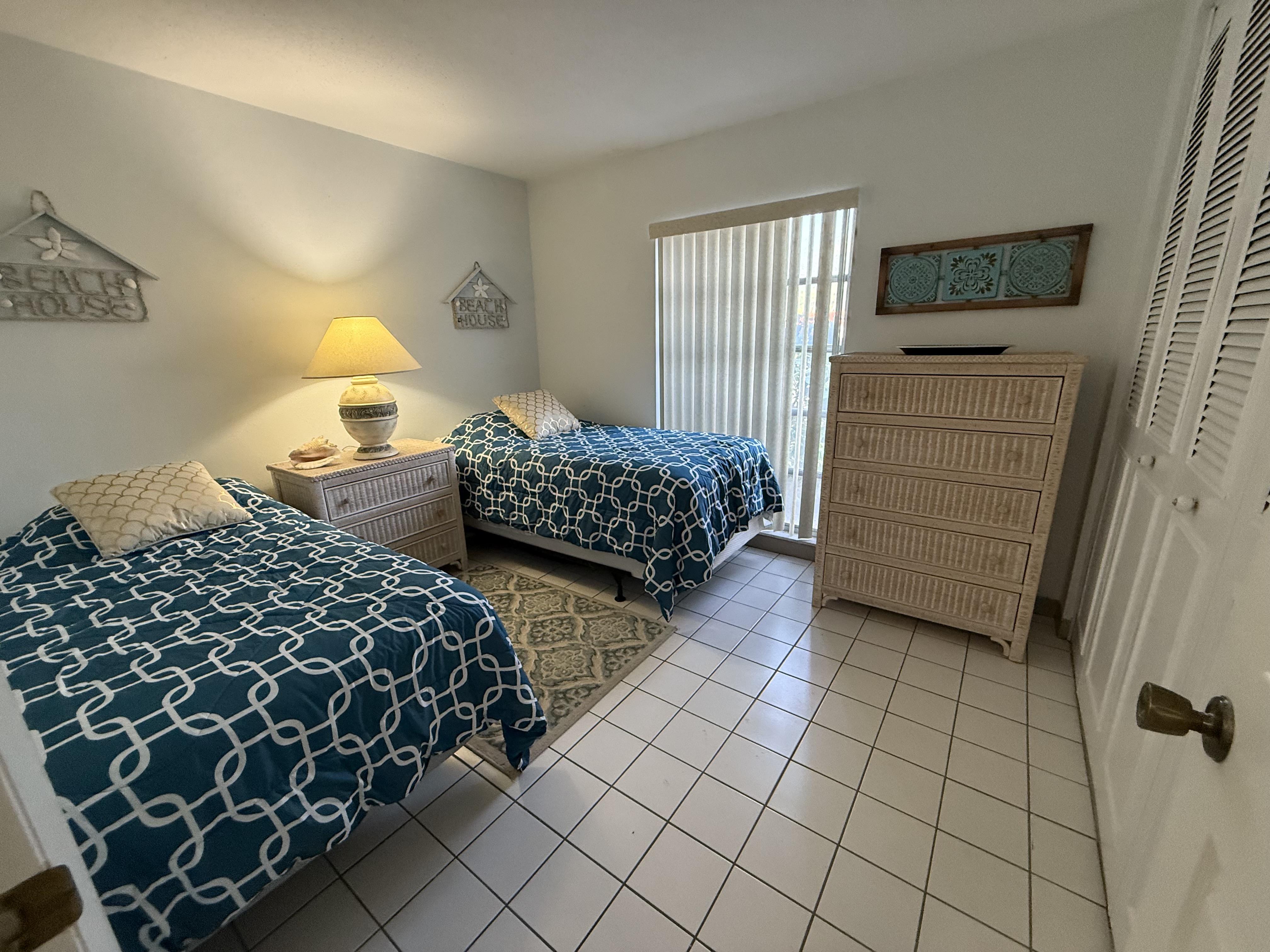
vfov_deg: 85.7
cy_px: 476
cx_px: 635
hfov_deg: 102.1
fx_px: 514
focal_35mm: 14
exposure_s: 1/60
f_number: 2.2
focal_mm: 2.22
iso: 320
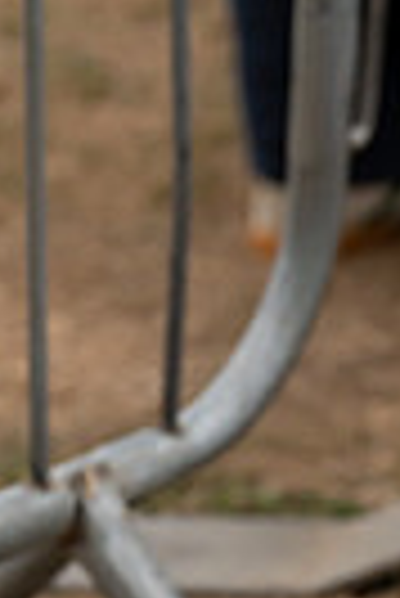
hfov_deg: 4.5
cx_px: 256
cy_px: 971
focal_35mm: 307
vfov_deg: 6.6
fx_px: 5103
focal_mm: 91
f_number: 3.5
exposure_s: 1/1000
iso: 640
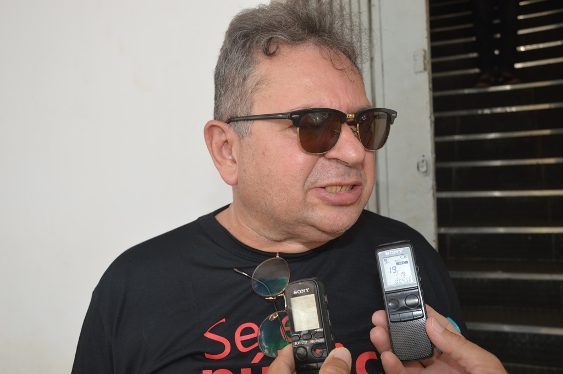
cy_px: 187
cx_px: 282
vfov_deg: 36.8
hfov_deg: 53.2
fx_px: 563
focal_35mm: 36
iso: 100
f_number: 7.1
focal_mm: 24
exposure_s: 1/200
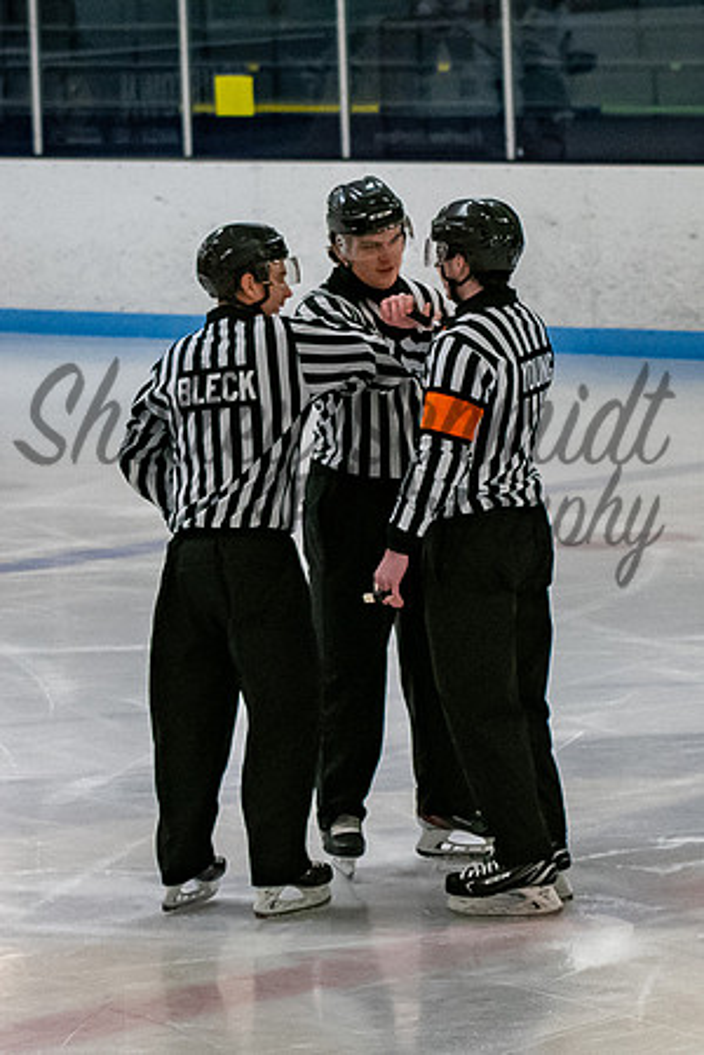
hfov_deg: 6.1
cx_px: 387
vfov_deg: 9.2
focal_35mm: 224
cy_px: 394
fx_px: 6579
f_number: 3.2
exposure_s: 1/400
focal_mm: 70
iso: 2000
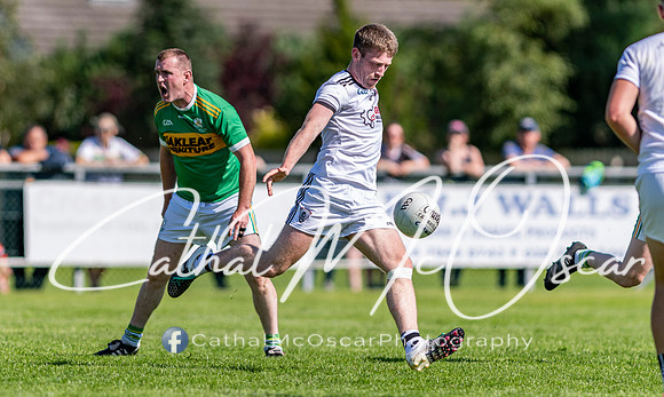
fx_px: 10113
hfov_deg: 3.8
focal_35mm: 566
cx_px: 285
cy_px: 216
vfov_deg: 2.3
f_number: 2.8
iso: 100
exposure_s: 1/2000
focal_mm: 300
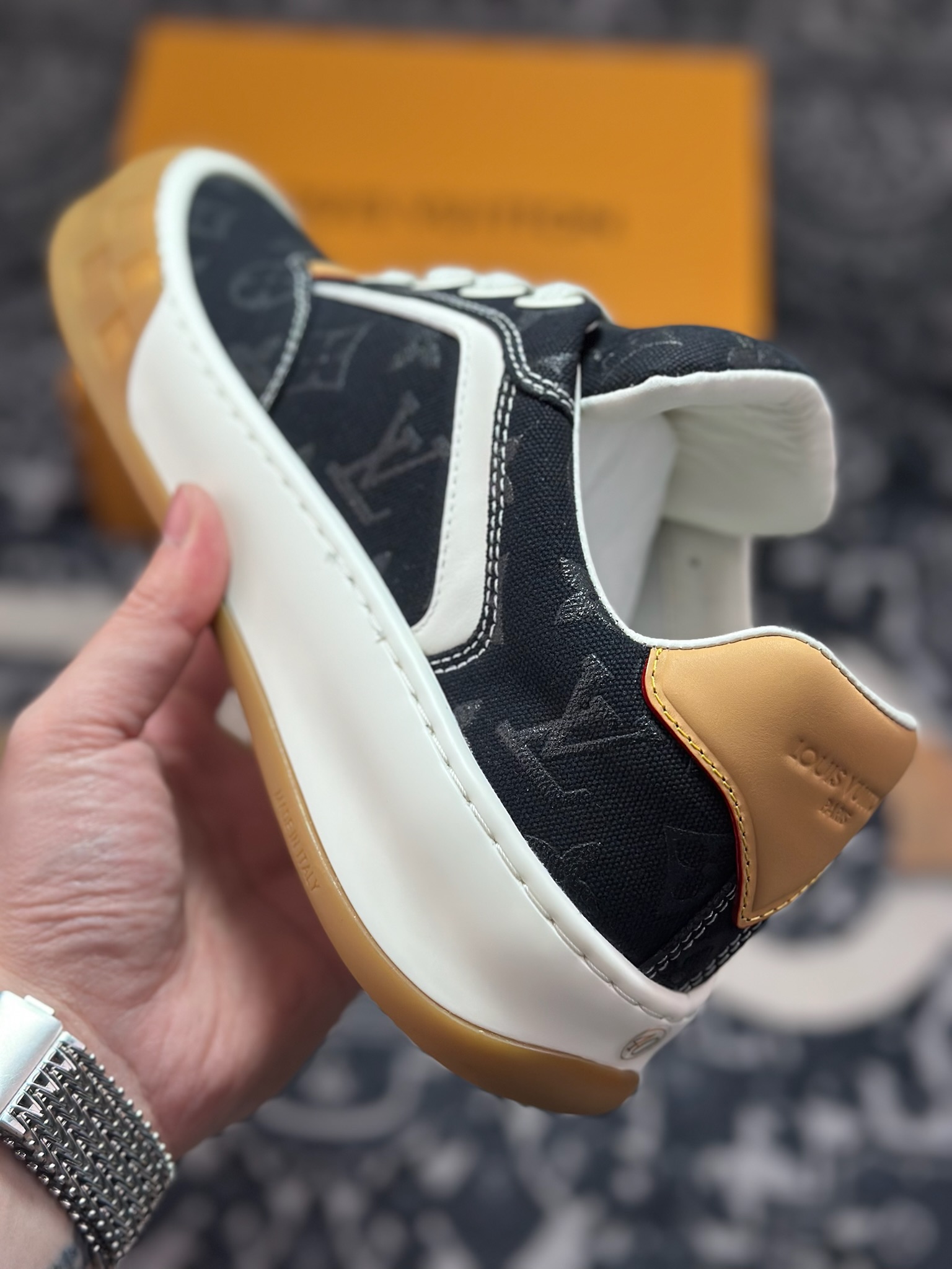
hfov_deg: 30.3
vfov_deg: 39.7
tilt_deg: -58.5
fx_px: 1760
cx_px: 476
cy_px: 634
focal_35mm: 48
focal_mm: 6.86
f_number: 1.78
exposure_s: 1/1120
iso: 80
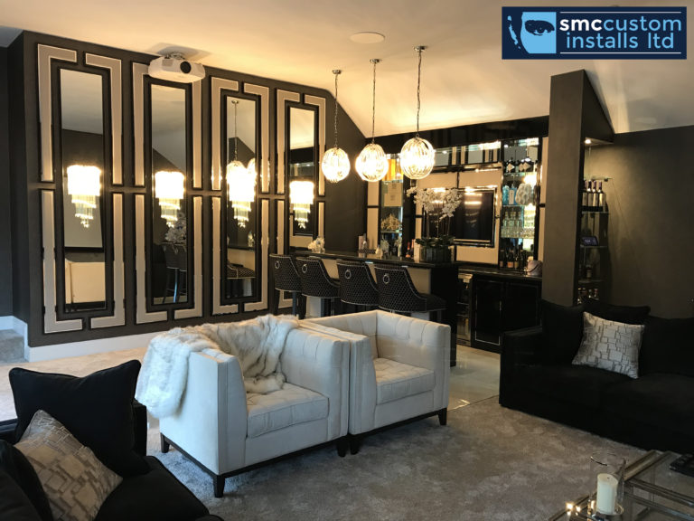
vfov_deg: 49.7
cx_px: 347
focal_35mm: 28
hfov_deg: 63.4
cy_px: 260
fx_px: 561
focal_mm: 3.99
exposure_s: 1/17
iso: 40
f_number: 1.8
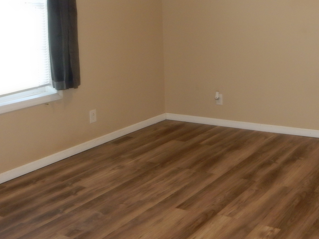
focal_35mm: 50
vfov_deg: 28.3
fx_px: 461
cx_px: 245
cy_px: 40
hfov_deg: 37.1
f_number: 3.7
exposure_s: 1/30
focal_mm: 4.5
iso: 250
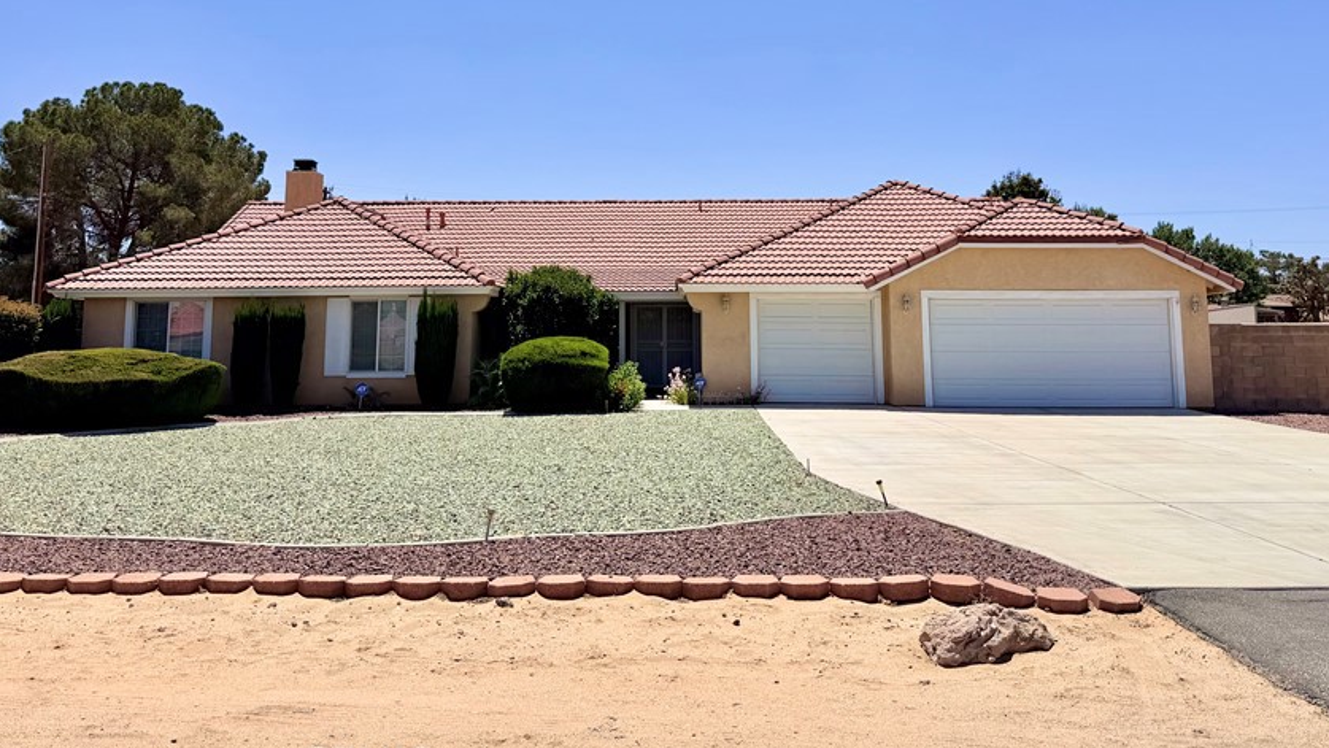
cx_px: 659
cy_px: 175
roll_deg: +0.3
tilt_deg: +8.1
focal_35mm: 32
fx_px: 1128
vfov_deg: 35.7
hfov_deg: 61.0
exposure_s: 1/9091
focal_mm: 6.76
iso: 80
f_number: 1.78
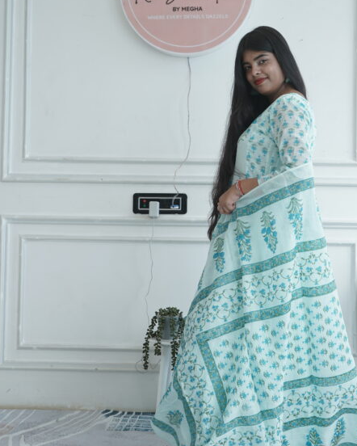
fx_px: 686
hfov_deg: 29.0
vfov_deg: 35.9
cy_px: 190
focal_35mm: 52
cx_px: 235
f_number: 5.6
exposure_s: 1/100
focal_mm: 34
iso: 200
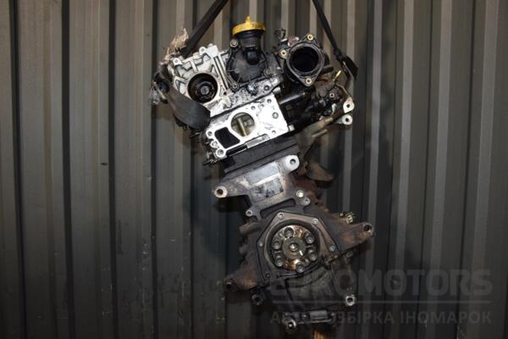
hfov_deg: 67.4
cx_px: 254
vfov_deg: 47.9
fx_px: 381
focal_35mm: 27
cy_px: 170
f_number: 5
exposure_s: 1/60
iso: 800
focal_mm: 18
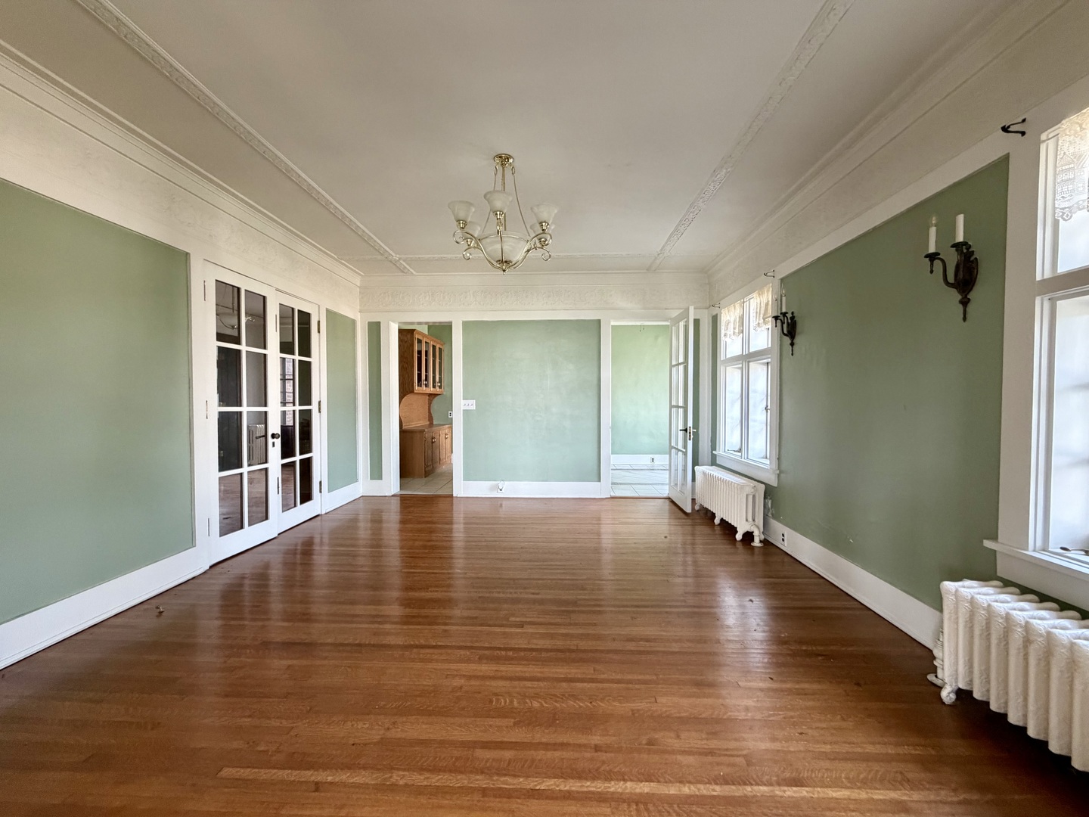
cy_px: 408
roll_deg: +0.3
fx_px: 440
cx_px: 544
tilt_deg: -1.6
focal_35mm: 14
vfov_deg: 85.7
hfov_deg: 102.1
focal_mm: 2.22
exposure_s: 1/101
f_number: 2.2
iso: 320
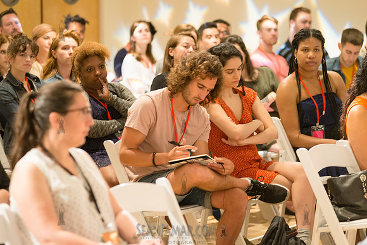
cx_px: 184
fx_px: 1377
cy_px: 122
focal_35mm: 135
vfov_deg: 10.2
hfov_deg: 15.2
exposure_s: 1/40
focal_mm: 135
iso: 2500
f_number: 4
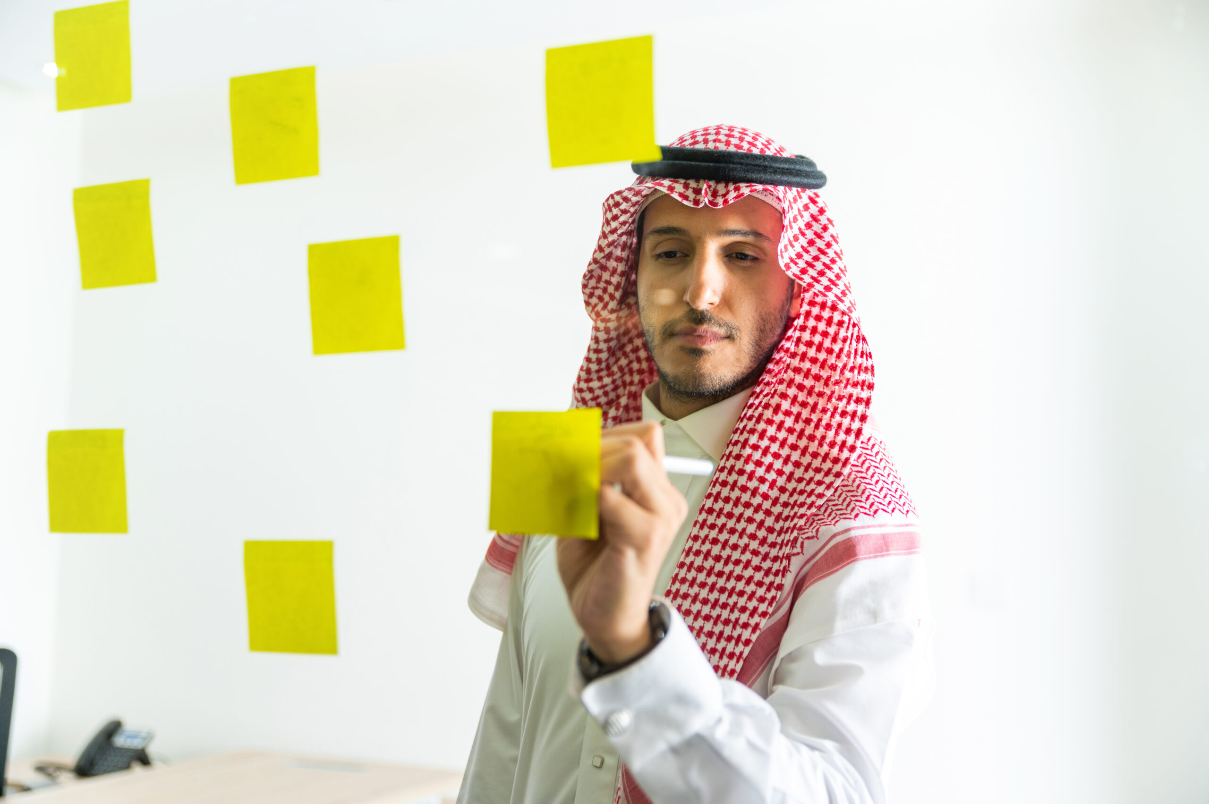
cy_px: 402
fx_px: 1510
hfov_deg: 43.6
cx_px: 604
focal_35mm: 45
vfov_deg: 29.8
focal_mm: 45
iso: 500
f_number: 2.8
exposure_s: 1/200
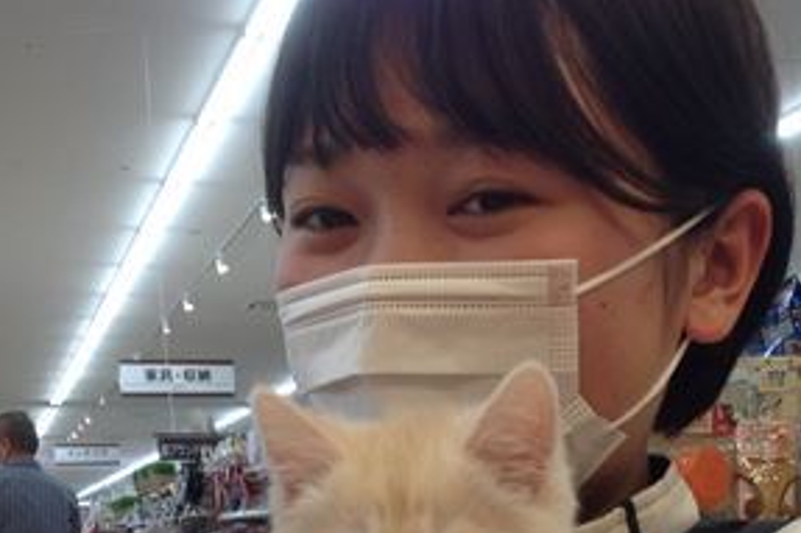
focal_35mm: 76
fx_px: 1690
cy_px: 572
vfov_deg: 17.4
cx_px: 480
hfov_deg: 26.6
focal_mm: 4.28
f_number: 2.4
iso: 64
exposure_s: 1/60
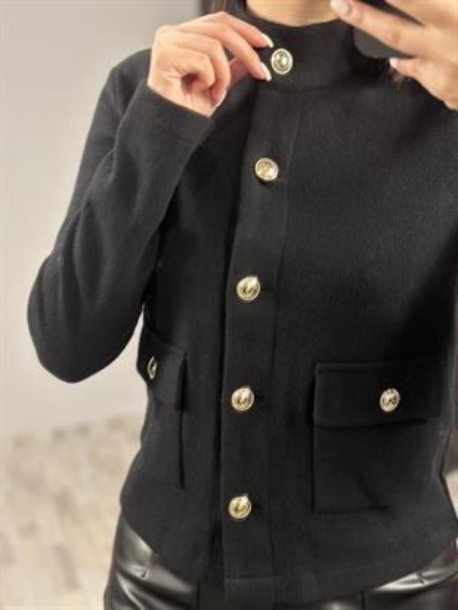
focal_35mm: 48
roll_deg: +8.6
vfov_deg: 39.6
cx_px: 229
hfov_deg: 30.3
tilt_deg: -37.0
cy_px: 305
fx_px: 846
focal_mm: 6.86
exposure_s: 1/50
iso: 250
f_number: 1.78
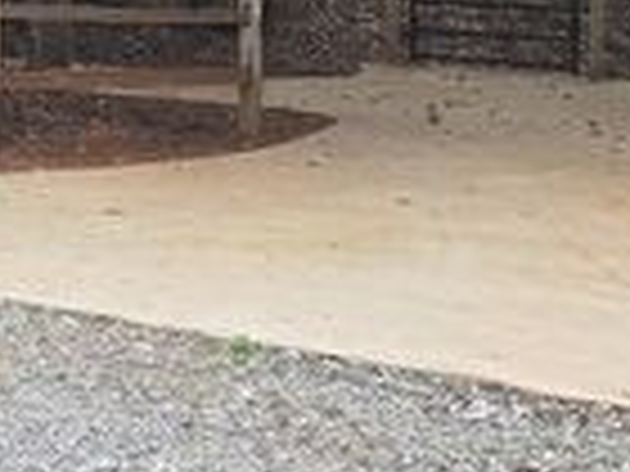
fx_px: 2384
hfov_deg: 13.8
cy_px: -207
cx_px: -418
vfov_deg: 10.9
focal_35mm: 131
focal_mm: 5.4
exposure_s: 1/180
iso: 32
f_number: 1.8
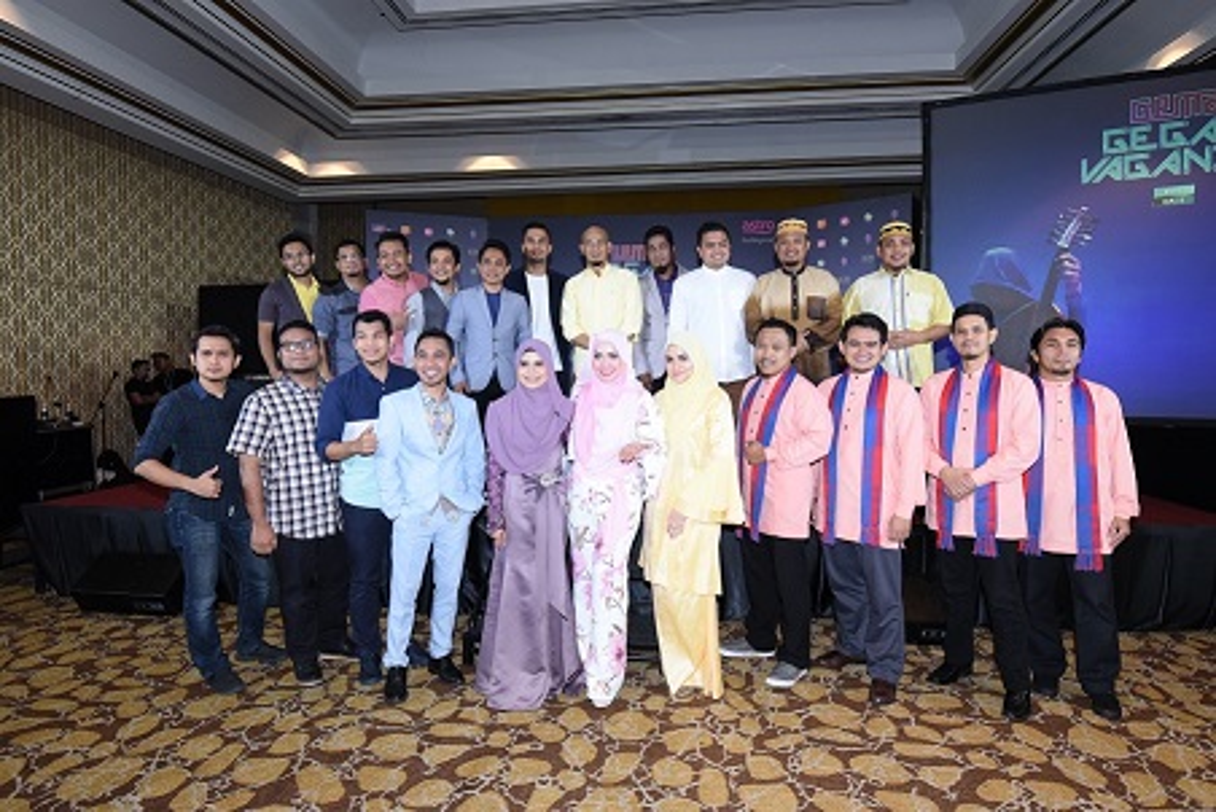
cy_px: 406
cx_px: 608
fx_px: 676
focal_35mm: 20
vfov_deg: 62.0
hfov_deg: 83.9
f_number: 5.6
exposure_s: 1/160
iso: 3200
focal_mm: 20
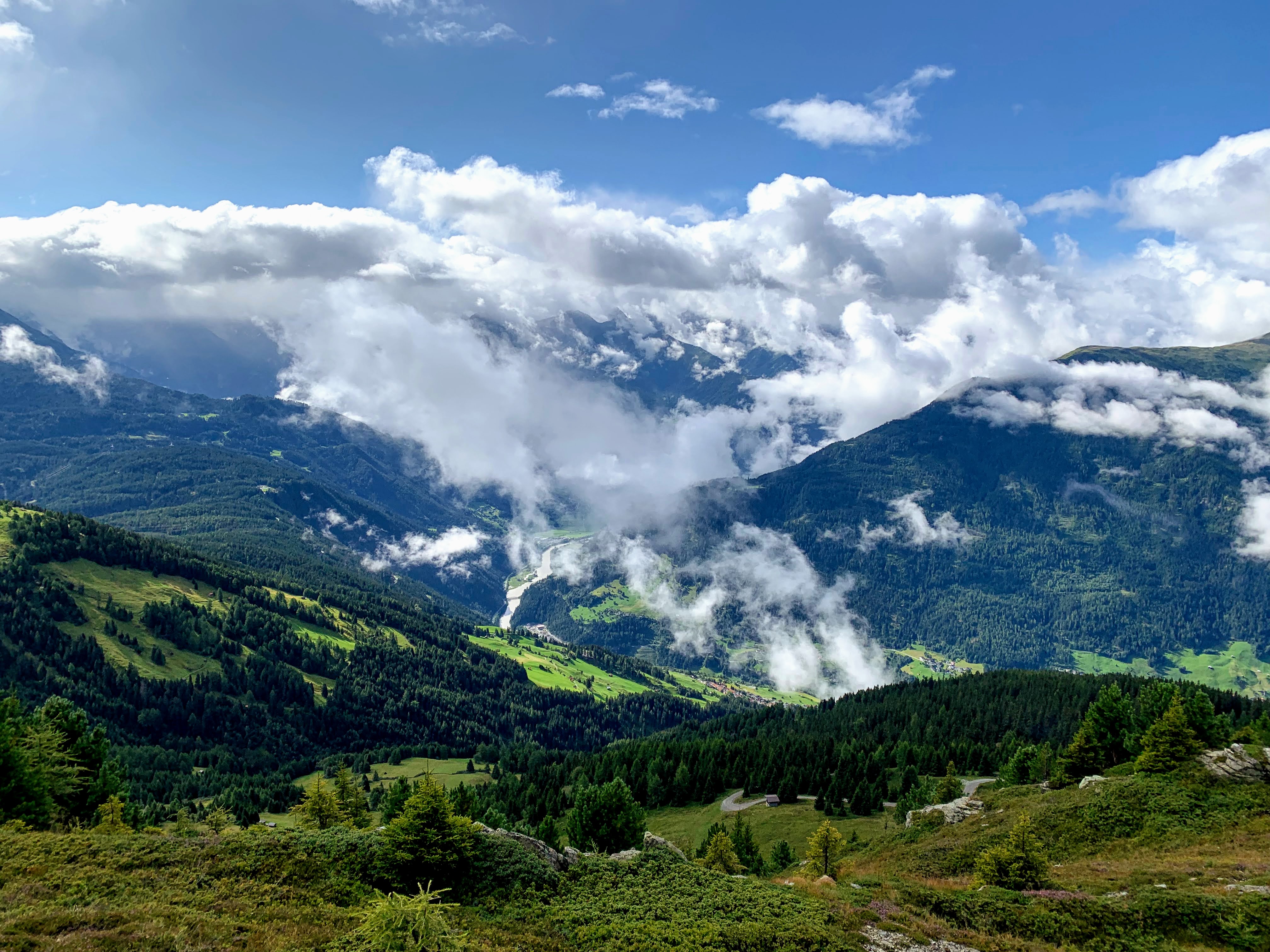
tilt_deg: -7.1
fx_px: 954
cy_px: 476
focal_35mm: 26
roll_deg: -0.7
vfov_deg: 53.1
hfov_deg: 67.3
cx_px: 635
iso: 25
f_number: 1.8
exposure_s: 1/3086
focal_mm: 4.25
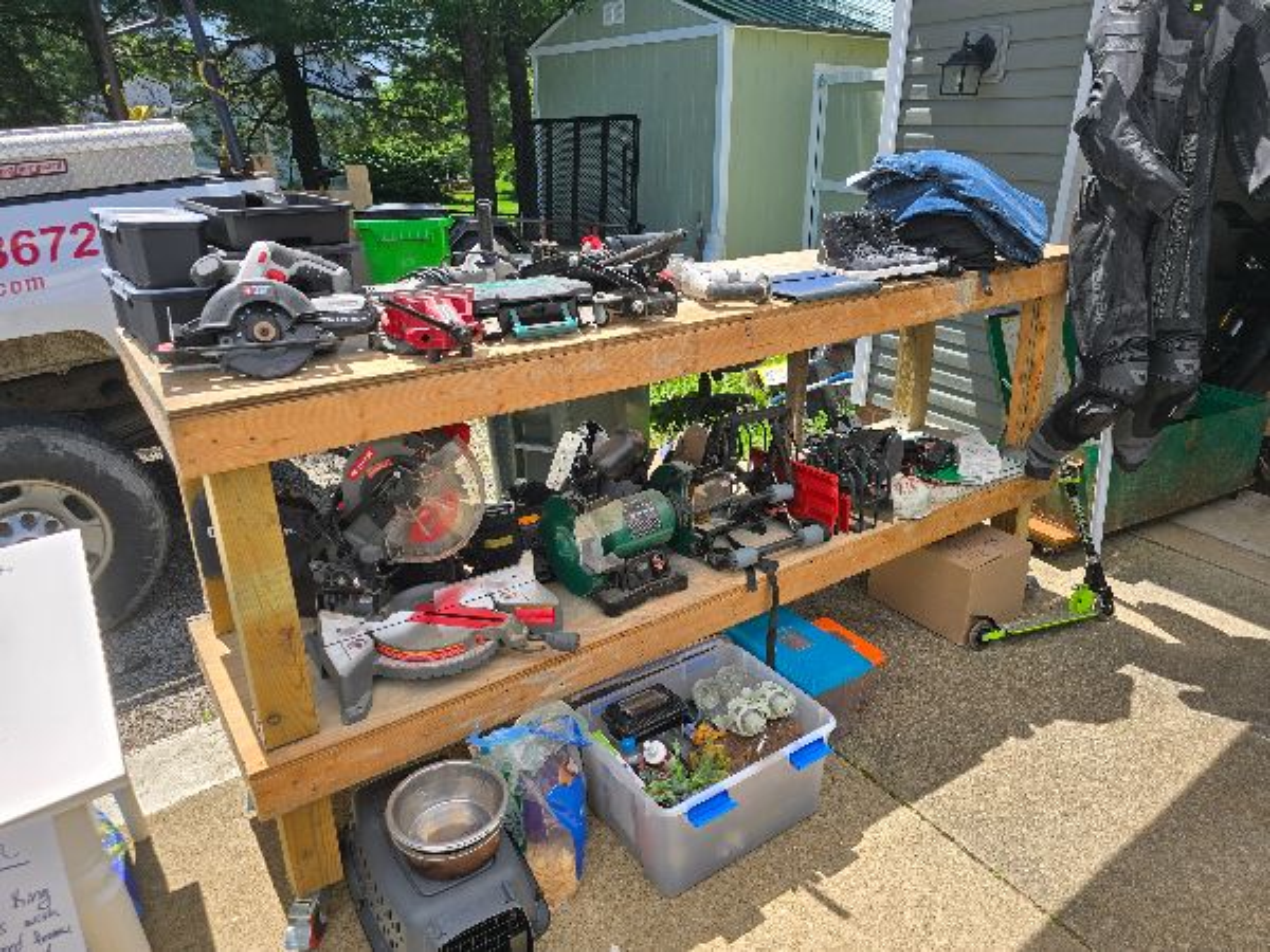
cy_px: 476
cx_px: 635
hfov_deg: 73.9
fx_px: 844
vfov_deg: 58.9
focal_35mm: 23
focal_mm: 6.3
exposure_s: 1/868
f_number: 1.7
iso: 12
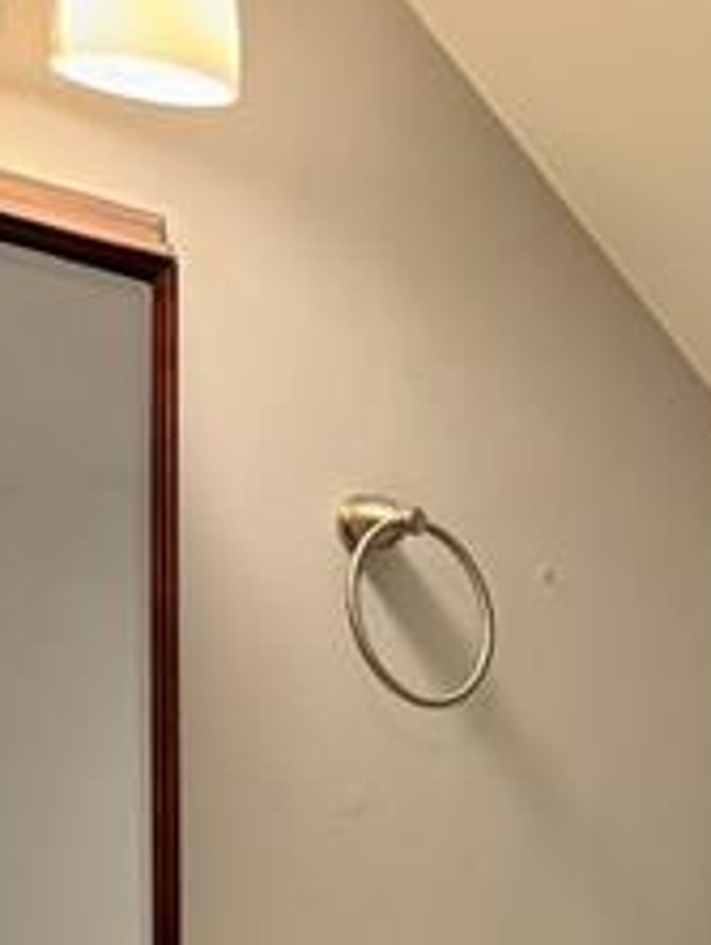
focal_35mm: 83
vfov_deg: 21.2
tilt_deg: -9.4
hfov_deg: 17.1
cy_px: 1256
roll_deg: -2.3
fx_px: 2269
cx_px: 839
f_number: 1.78
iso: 200
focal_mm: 6.76
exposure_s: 1/60
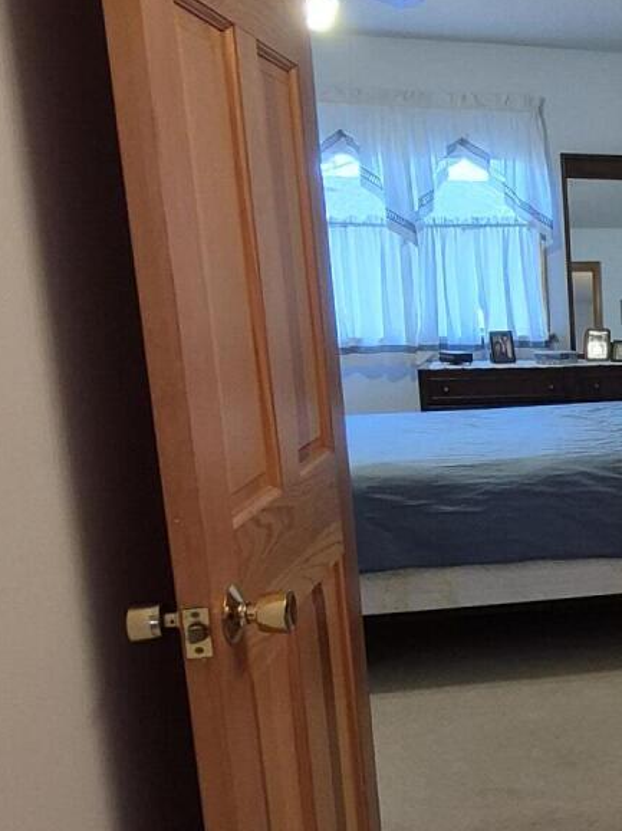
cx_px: 929
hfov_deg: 24.8
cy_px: 463
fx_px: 1079
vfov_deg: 42.0
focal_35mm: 45
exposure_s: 1/60
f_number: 2.2
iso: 125
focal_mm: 1.74
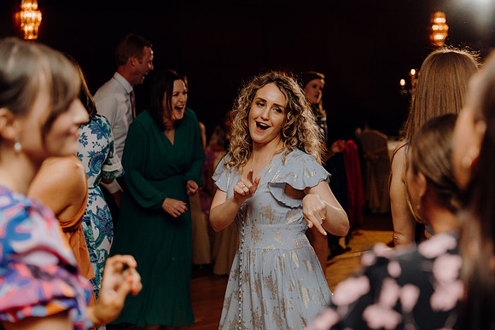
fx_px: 853
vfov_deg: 21.9
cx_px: 248
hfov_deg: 32.4
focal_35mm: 62
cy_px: 165
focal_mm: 62
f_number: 2.8
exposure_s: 1/160
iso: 1250
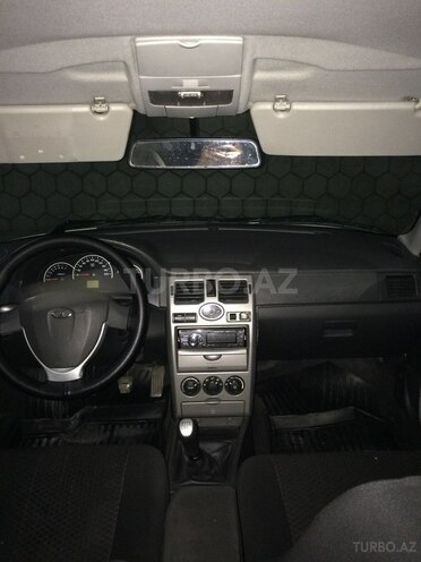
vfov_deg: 61.7
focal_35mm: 29
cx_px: 210
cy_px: 281
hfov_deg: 48.2
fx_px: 470
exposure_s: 1/17
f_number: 2.2
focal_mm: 4.15
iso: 250
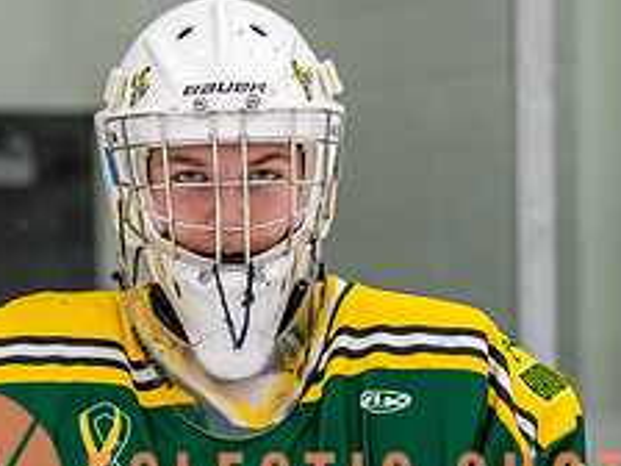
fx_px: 3642
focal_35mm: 203
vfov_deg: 7.3
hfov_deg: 9.7
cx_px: 266
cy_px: 488
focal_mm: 70
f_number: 2.8
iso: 4000
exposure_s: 1/800
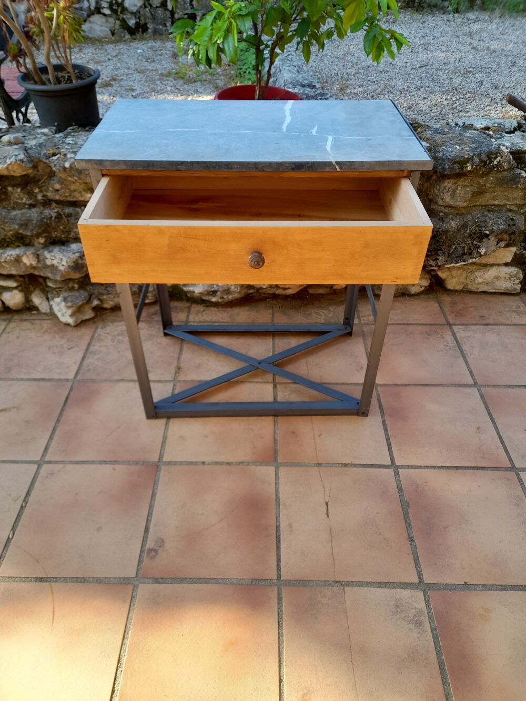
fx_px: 506
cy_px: 350
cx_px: 263
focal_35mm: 25
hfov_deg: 54.9
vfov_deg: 69.4
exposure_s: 1/100
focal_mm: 4.6
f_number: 2
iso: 32
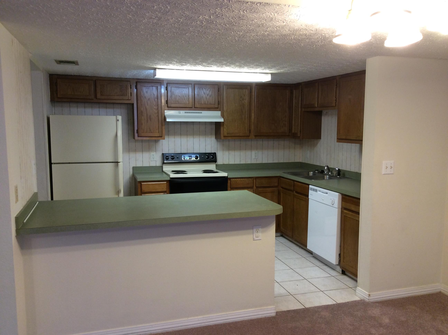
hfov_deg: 56.9
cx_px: 224
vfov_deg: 44.1
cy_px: 168
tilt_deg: -6.4
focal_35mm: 32
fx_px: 414
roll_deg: +0.3
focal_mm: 3.3
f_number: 2.4
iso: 50
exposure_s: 1/24
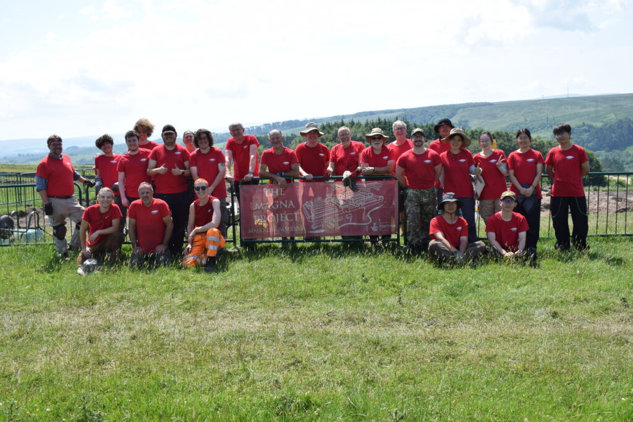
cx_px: 316
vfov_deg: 41.7
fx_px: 554
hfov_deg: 59.5
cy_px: 211
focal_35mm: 32
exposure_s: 1/320
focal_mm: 21
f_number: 9
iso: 200
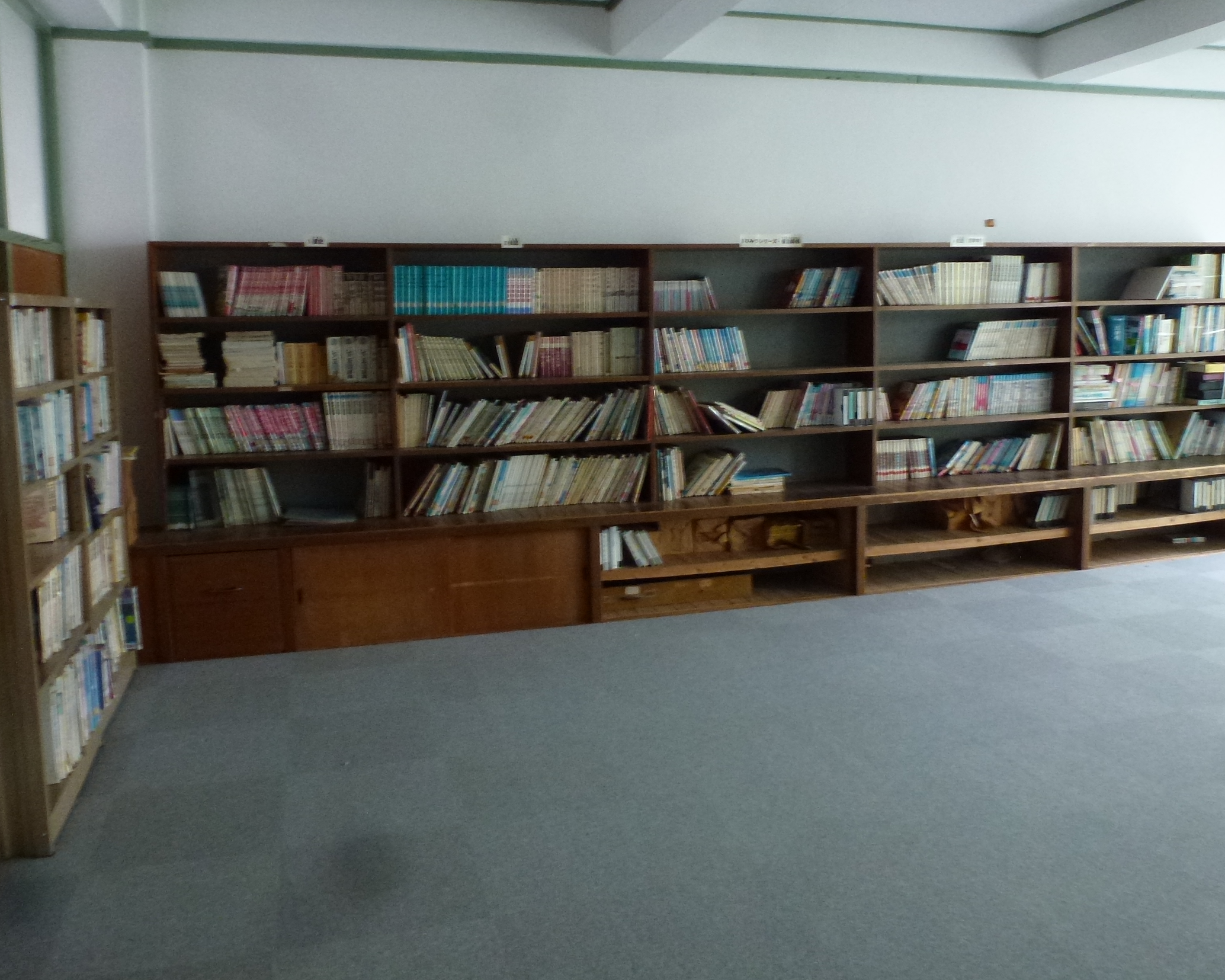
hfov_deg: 60.4
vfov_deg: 49.9
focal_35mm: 29
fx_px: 1051
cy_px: 445
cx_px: 636
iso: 400
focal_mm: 4.3
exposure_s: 1/25
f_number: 3.3
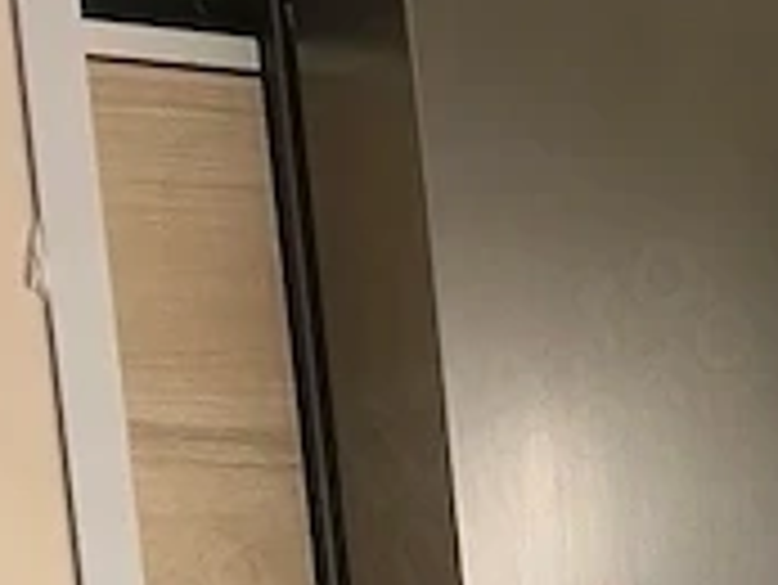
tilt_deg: -3.4
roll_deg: +4.4
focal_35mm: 90
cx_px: 1291
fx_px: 2024
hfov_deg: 18.3
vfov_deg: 16.3
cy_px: 468
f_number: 1.5
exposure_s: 1/50
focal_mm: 5.7
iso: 250
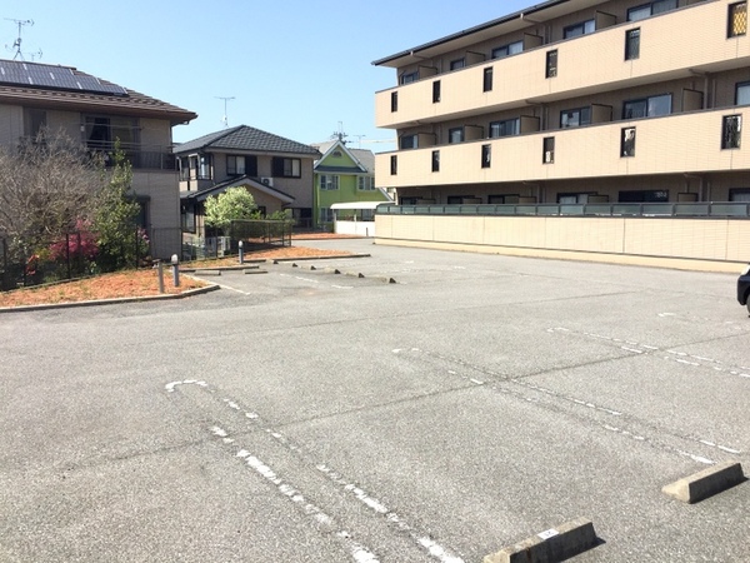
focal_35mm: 29
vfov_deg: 48.2
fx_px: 628
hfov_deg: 61.7
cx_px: 375
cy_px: 282
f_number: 2.2
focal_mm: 4.15
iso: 32
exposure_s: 1/2083
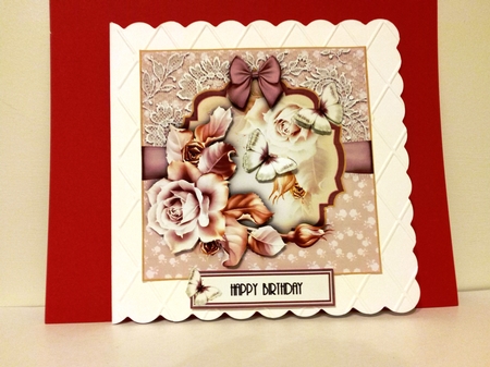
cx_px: 245
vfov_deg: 51.3
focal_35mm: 27
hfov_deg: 65.4
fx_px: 382
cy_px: 184
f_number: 2
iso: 497
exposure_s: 1/25
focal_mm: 3.5
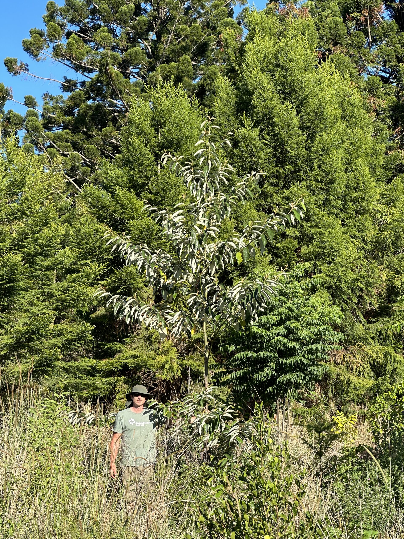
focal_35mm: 77
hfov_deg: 19.1
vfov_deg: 25.3
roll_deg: -0.1
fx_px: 1198
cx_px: 202
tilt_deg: +11.7
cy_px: 270
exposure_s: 1/288
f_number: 2.8
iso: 32
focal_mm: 9
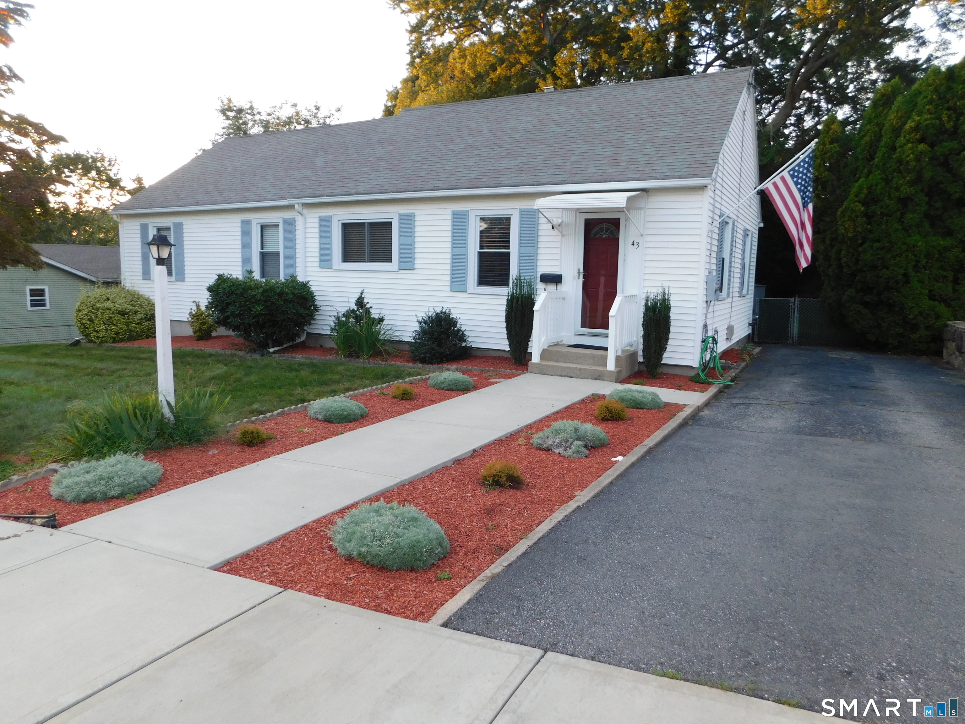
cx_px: 482
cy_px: 362
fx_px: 641
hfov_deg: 73.9
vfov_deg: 58.9
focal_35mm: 23
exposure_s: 1/80
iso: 125
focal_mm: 4
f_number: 3
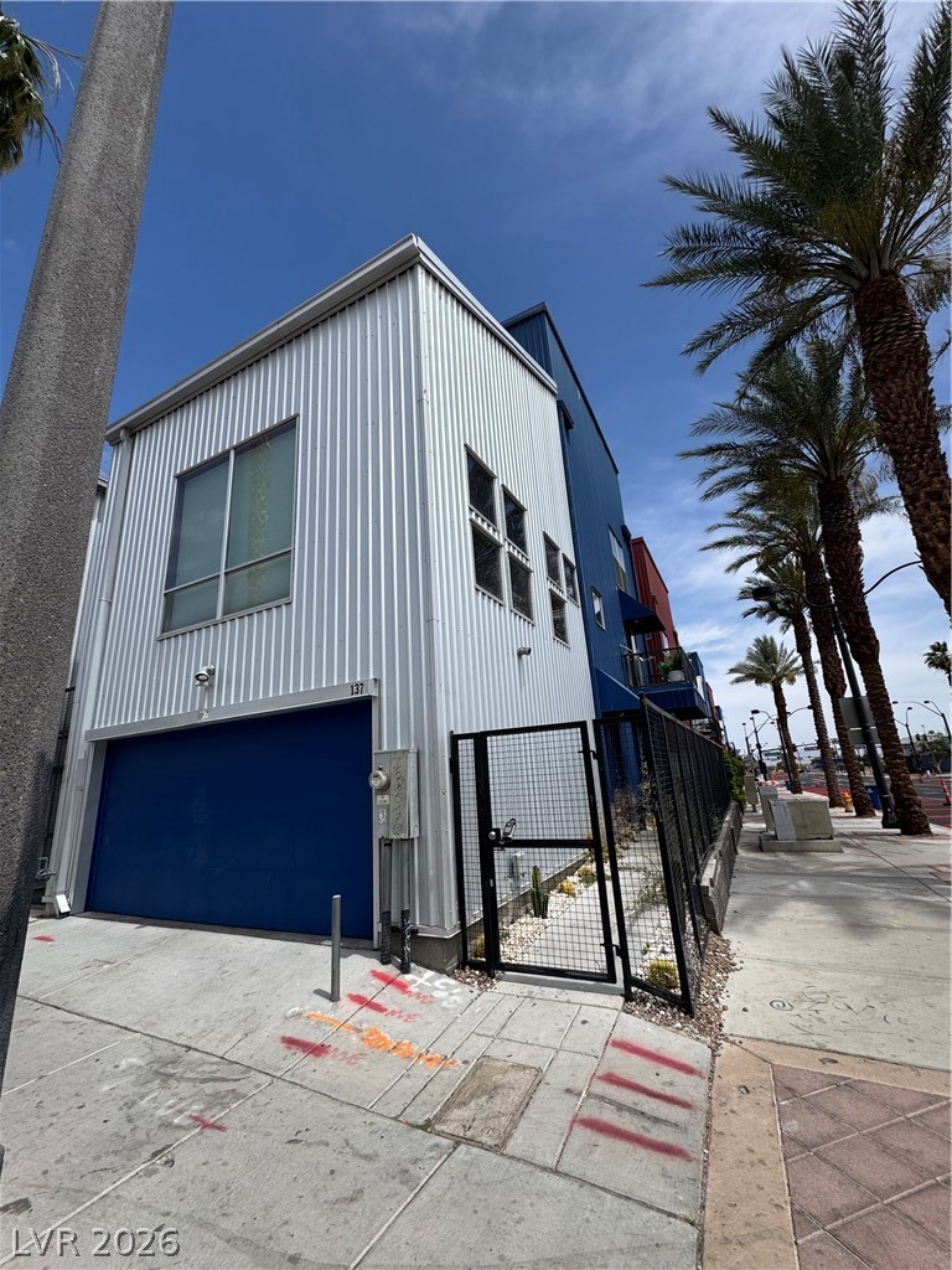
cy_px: 635
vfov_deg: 102.1
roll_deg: +3.1
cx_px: 476
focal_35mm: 14
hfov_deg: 85.7
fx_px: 513
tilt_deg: +15.3
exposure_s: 1/3106
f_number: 2.2
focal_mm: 2.22
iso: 50
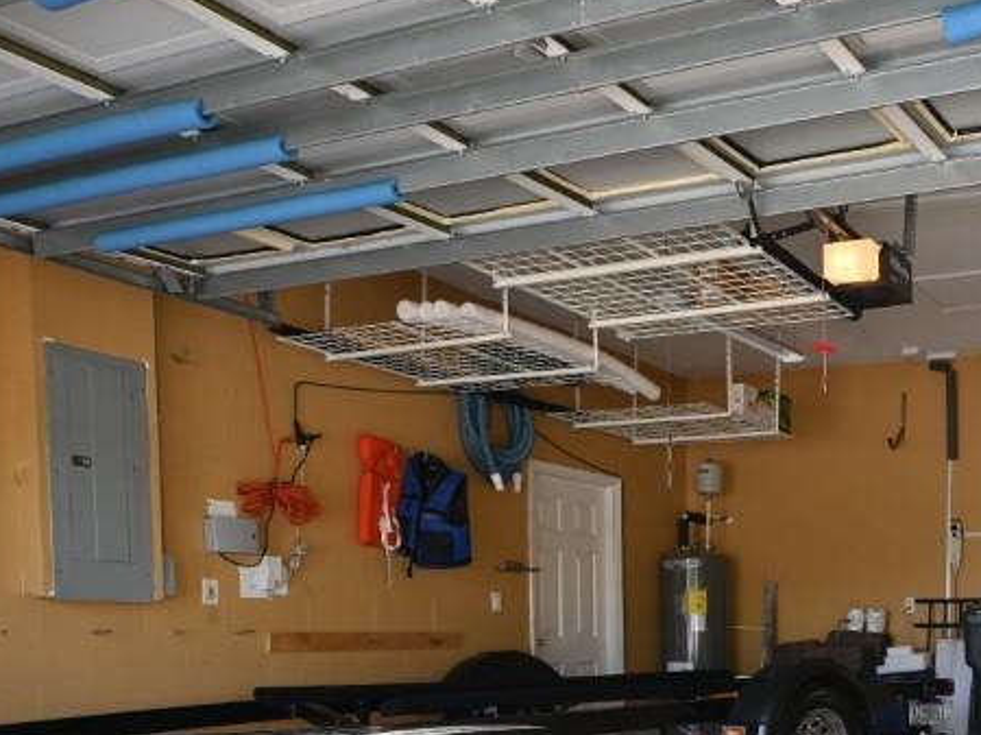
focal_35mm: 40
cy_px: 685
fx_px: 1134
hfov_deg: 41.5
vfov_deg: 33.7
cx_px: 953
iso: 200
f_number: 5.6
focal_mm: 13
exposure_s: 1/125
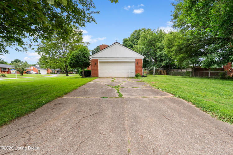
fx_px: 107
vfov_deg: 72.1
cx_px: 116
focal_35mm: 16
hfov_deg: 95.0
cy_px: 78
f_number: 11
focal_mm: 16.5
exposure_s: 1/250
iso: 400
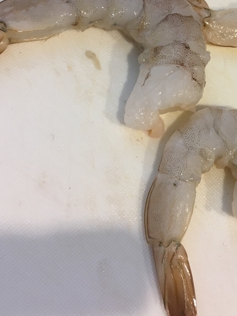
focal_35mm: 50
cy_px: 97
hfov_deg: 28.6
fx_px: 457
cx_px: 178
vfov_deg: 37.6
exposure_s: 1/30
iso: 80
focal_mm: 4.15
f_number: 2.2
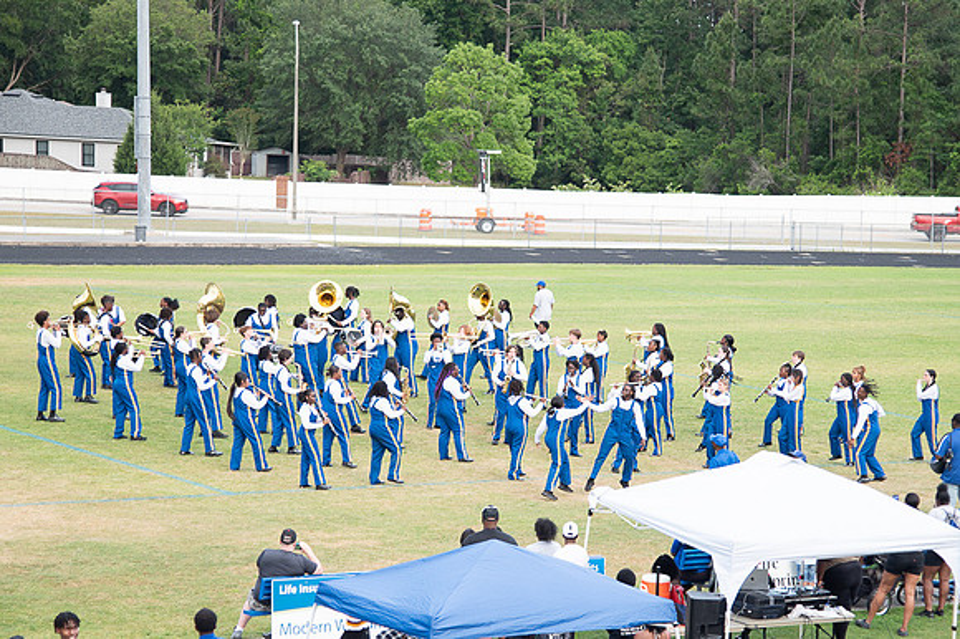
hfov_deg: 17.2
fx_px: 3175
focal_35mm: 119
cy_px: 424
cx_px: 517
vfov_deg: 11.5
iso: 100
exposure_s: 1/200
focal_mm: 82
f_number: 4
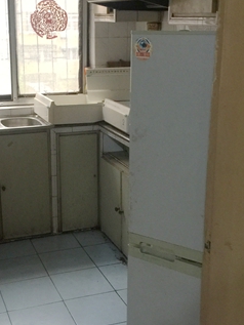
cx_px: 90
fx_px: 517
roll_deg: +0.8
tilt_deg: -15.0
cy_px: 159
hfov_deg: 26.5
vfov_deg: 34.9
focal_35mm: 55
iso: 100
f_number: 2.2
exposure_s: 1/10
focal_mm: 4.15
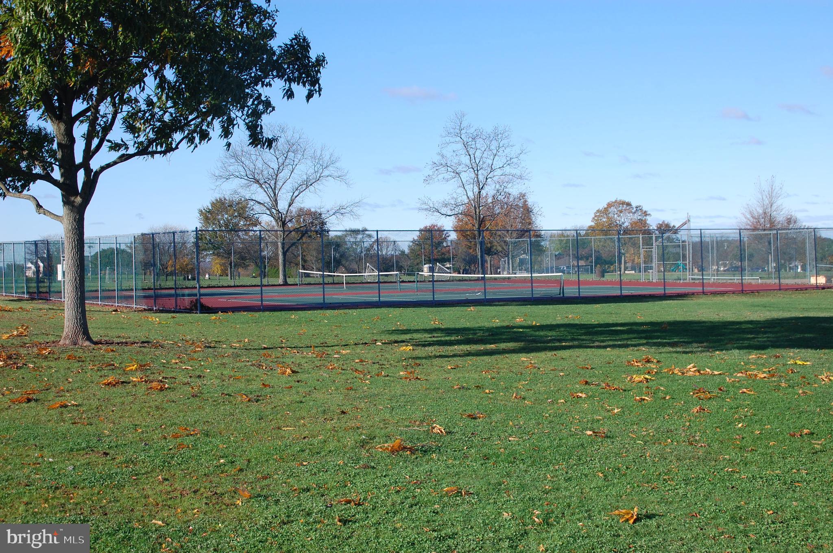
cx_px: 416
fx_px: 1214
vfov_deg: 25.7
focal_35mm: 52
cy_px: 276
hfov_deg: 37.9
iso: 200
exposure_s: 1/250
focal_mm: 35
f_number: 8
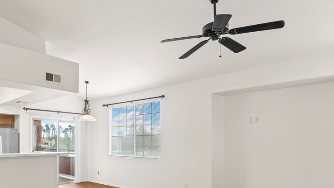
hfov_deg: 65.8
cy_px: 141
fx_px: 239
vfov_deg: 41.6
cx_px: 85
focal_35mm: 27
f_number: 8
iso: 400
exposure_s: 1
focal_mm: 17
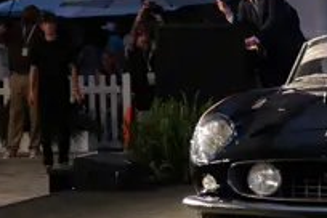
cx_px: 162
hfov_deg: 9.7
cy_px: 30
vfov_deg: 6.5
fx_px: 1926
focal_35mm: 212
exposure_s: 1/100
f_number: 2.8
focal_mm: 36
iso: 400
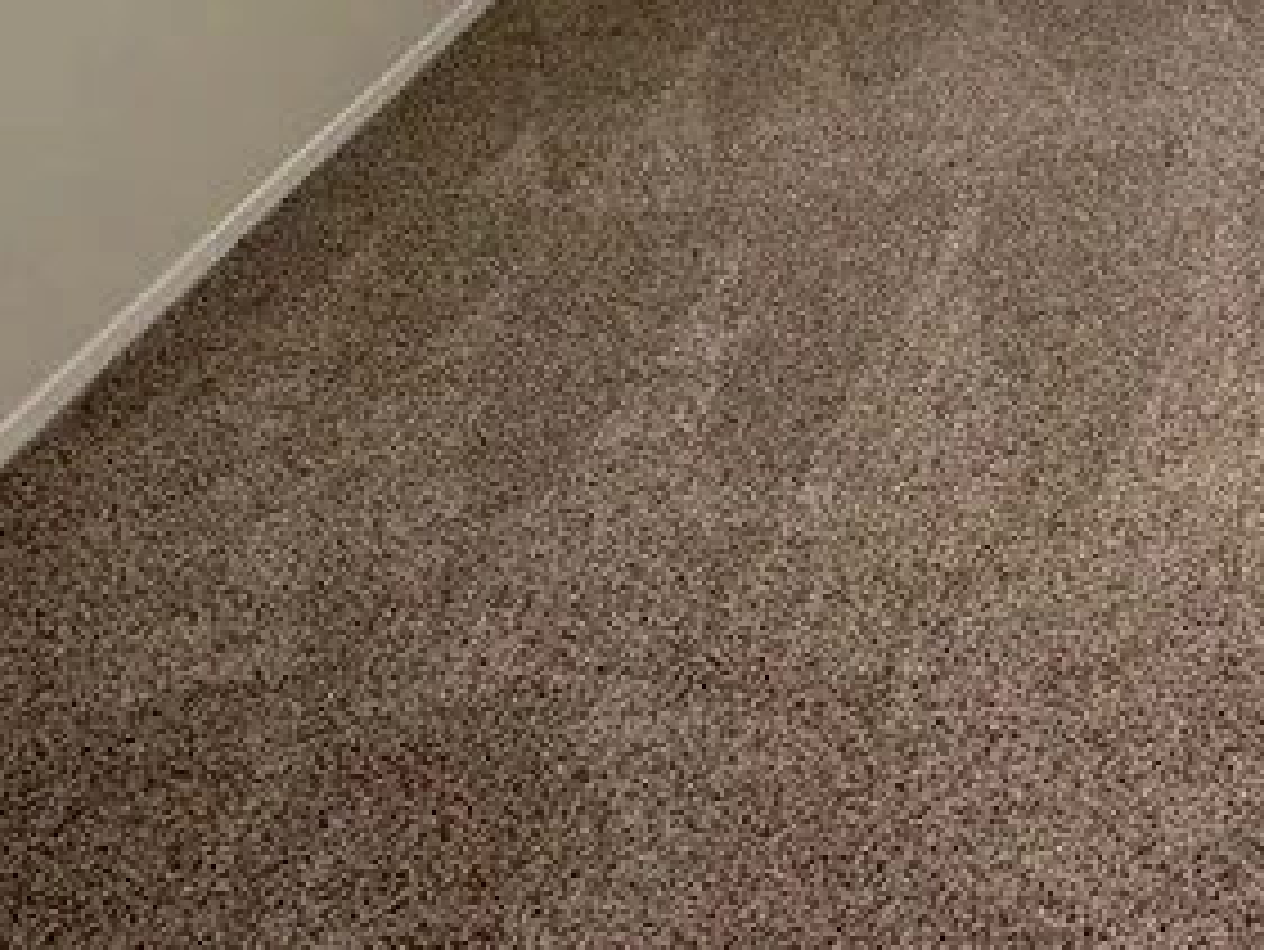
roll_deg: +3.8
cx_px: 1286
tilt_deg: -10.3
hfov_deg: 33.9
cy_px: -396
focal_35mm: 51
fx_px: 1863
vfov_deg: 23.8
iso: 125
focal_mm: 2.22
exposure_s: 1/120
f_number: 2.2
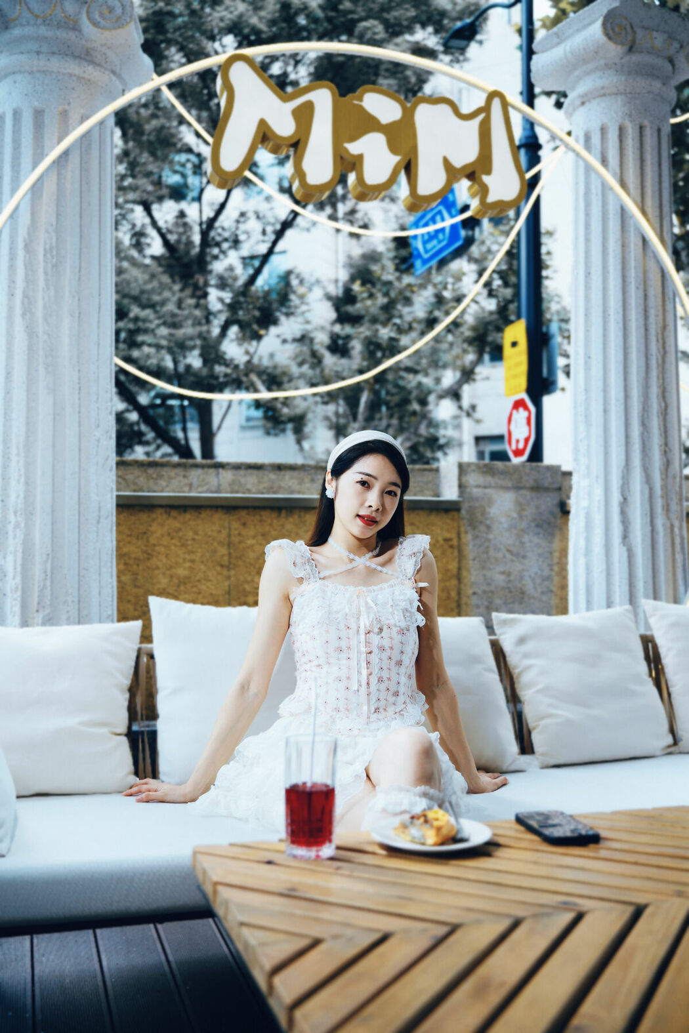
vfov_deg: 54.4
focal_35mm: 35
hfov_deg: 37.9
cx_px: 344
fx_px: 1005
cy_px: 516
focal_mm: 35
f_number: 2.8
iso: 100
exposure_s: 1/400
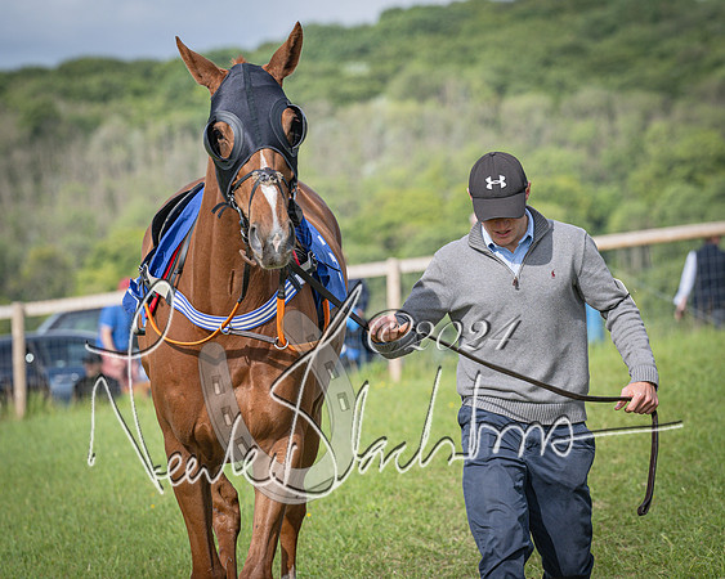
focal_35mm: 256
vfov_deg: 6.1
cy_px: 295
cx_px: 443
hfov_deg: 7.6
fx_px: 5481
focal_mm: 145
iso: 200
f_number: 4.5
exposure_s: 1/1600
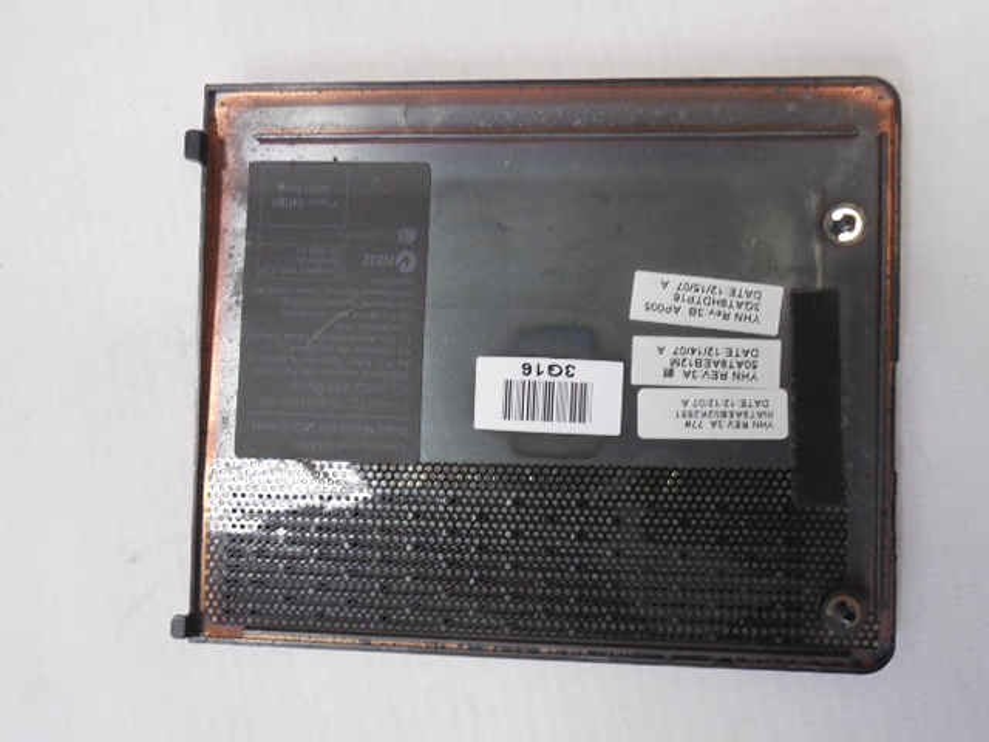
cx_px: 494
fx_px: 971
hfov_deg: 54.0
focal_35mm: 34
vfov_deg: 41.8
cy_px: 371
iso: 800
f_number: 3.9
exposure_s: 1/50
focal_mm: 6
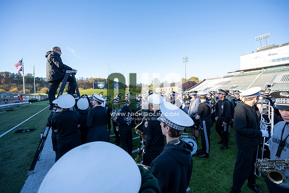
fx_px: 112
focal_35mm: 14
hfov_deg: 104.2
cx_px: 144
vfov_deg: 81.2
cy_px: 96
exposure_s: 1/500
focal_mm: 14
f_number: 4.5
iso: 320
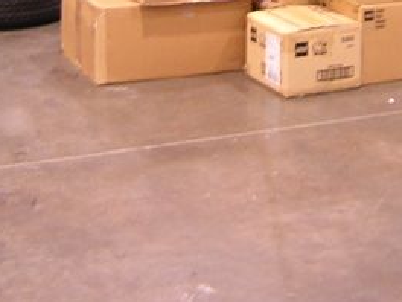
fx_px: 1266
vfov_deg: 12.9
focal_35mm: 109
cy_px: -134
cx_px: 234
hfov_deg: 18.0
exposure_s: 1/3.6
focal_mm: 4.7
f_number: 2.6
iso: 198
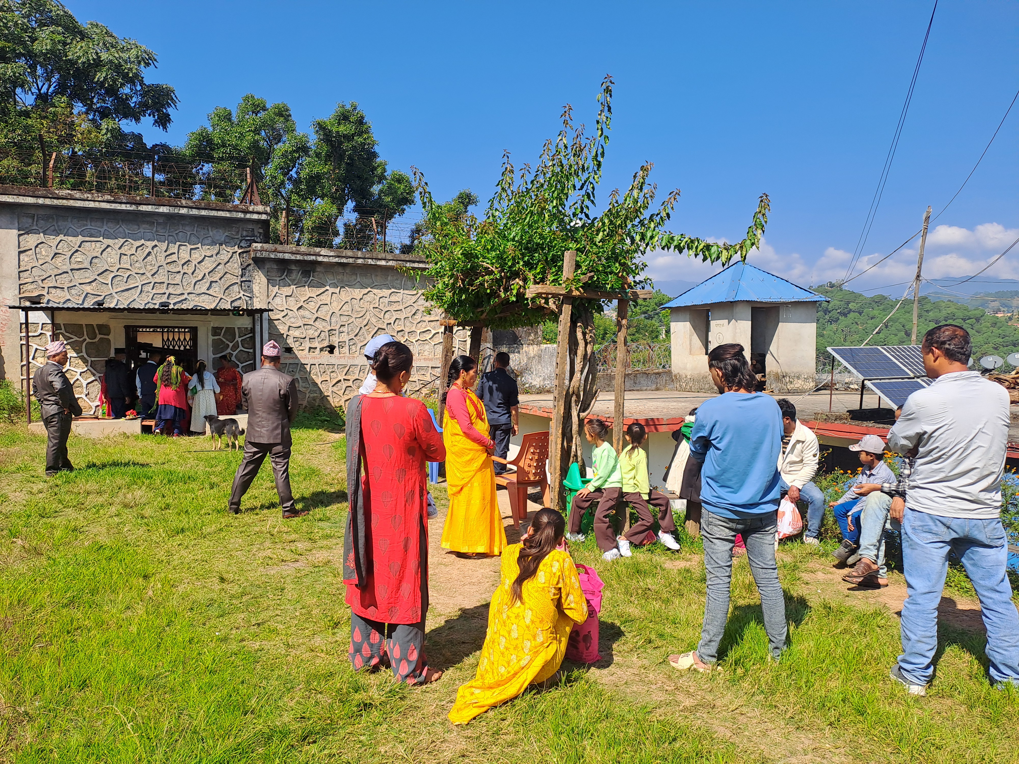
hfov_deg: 69.4
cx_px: 510
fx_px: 736
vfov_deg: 54.9
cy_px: 382
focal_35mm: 25
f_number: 1.8
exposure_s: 1/1374
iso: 32
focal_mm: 4.65
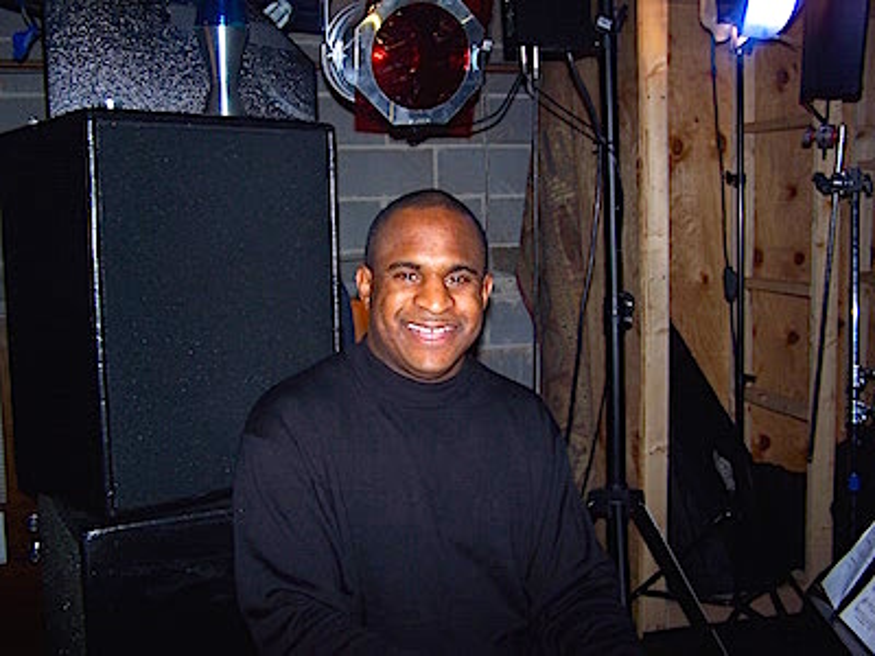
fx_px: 1011
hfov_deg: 46.8
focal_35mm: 40
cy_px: 328
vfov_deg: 36.0
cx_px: 438
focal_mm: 6.7
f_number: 2.8
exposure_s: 1/60
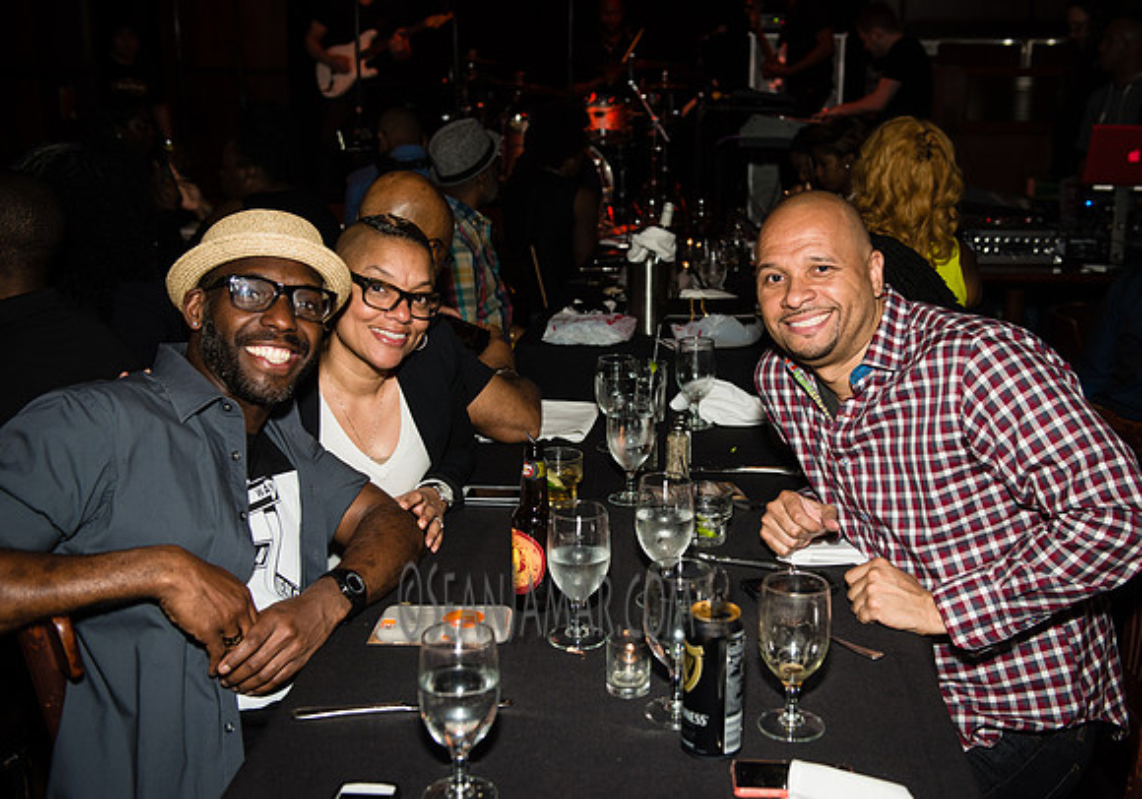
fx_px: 1361
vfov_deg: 32.7
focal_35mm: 42
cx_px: 645
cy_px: 369
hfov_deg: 45.4
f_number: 4
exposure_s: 1/200
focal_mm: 38
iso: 640
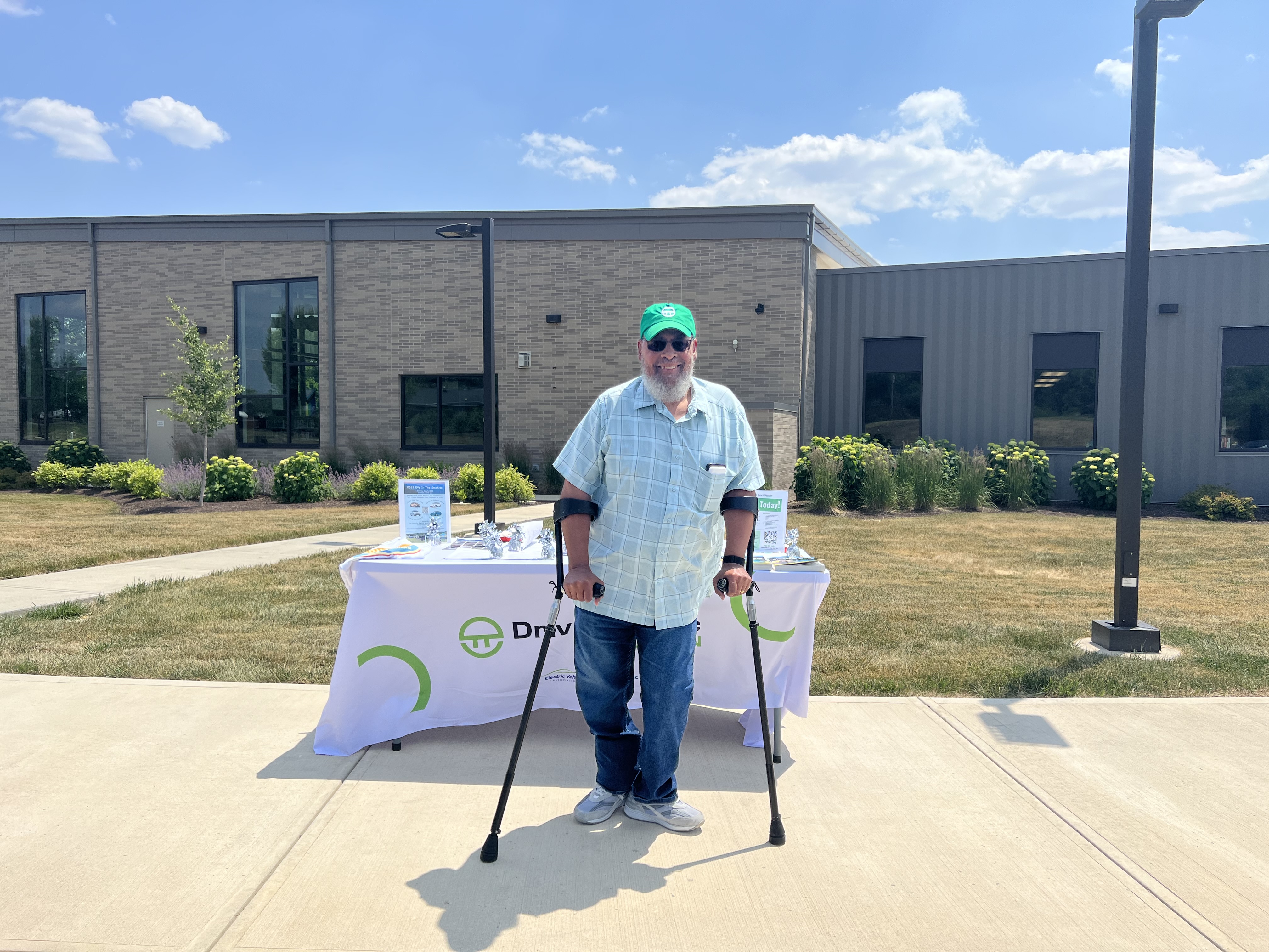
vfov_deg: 53.1
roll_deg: +0.0
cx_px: 634
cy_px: 476
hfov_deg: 67.3
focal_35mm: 26
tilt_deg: -3.8
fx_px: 953
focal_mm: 5.7
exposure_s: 1/6211
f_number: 1.5
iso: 50
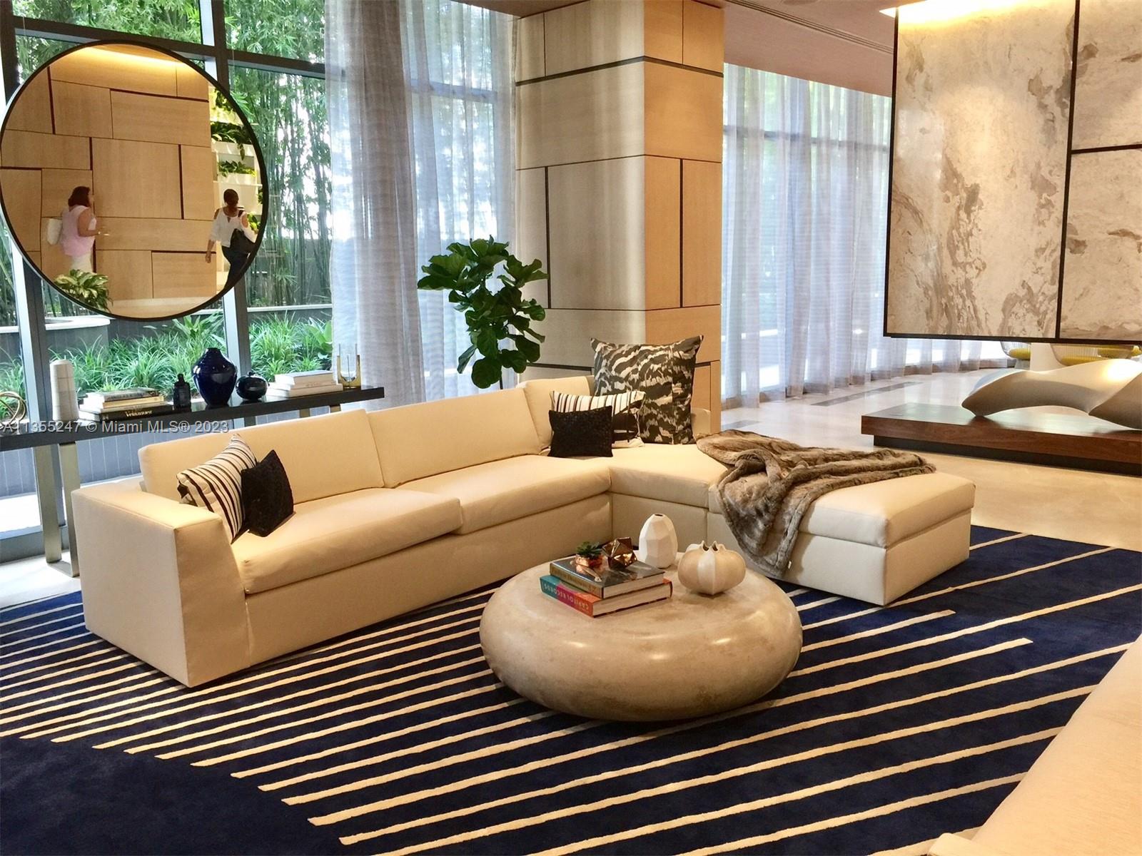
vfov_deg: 48.2
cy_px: 428
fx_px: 957
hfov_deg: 61.7
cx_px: 571
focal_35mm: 29
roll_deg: -0.4
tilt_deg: -9.9
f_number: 2.2
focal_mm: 4.15
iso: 64
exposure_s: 1/15
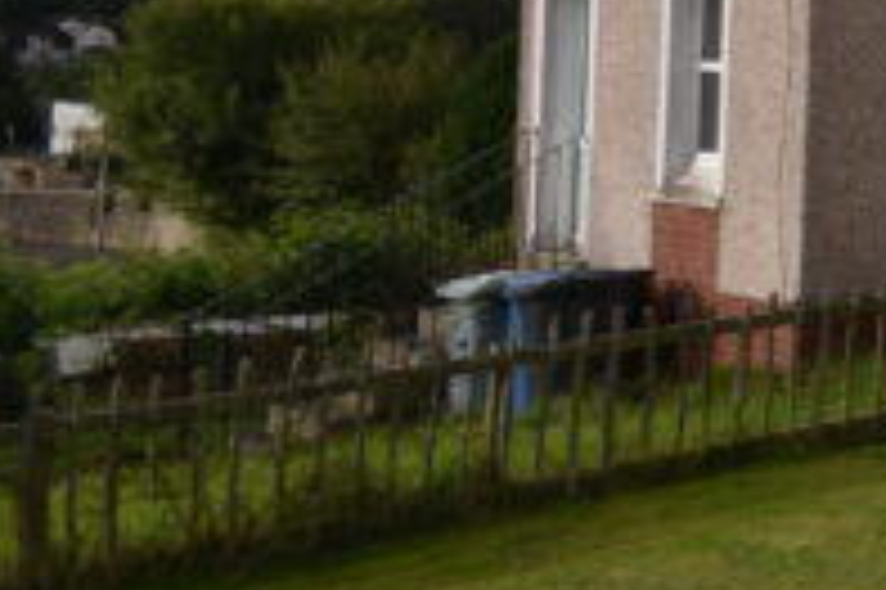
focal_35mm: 78
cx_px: 2285
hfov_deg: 13.9
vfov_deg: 16.6
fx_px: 1918
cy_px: -155
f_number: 8
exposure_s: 1/200
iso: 100
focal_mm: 10
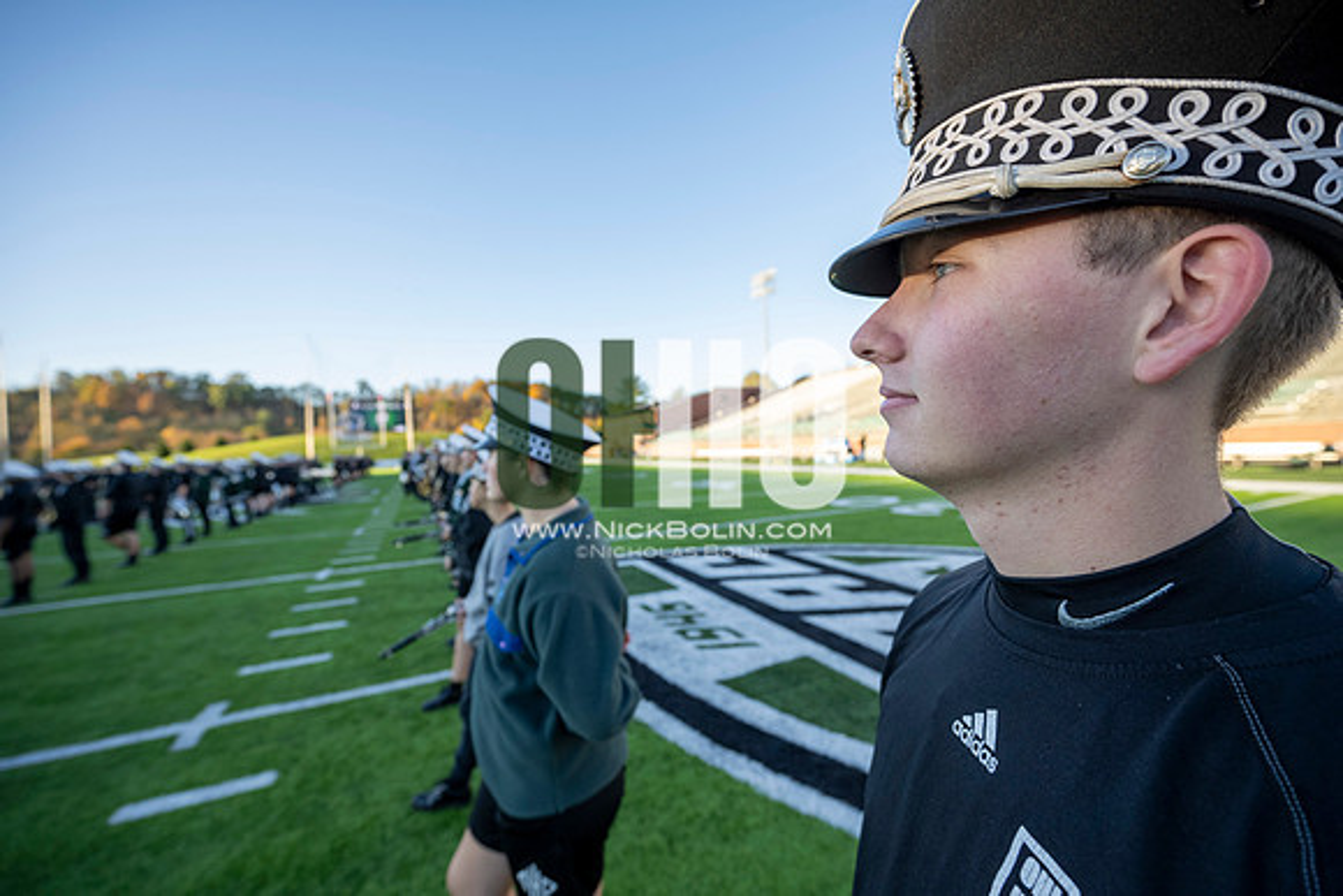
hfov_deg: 104.2
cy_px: 448
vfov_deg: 81.2
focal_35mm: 14
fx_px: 522
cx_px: 672
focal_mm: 14
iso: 320
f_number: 4
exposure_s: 1/500
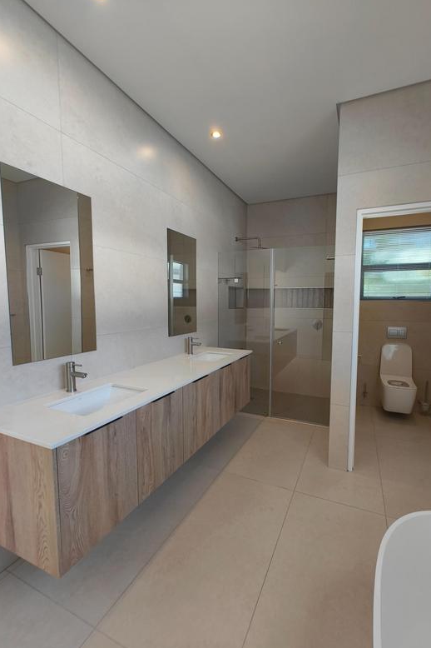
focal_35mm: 15
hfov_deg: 77.0
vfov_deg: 100.4
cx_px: 240
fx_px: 270
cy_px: 326
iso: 278
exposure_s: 1/50
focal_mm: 2.15
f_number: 2.2
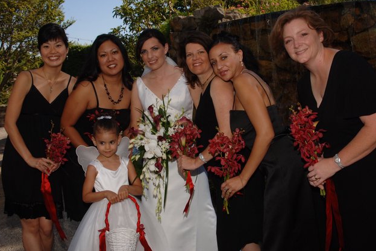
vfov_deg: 31.2
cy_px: 125
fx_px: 449
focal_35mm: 43
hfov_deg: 45.4
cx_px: 184
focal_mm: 28
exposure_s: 1/250
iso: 400
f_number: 14
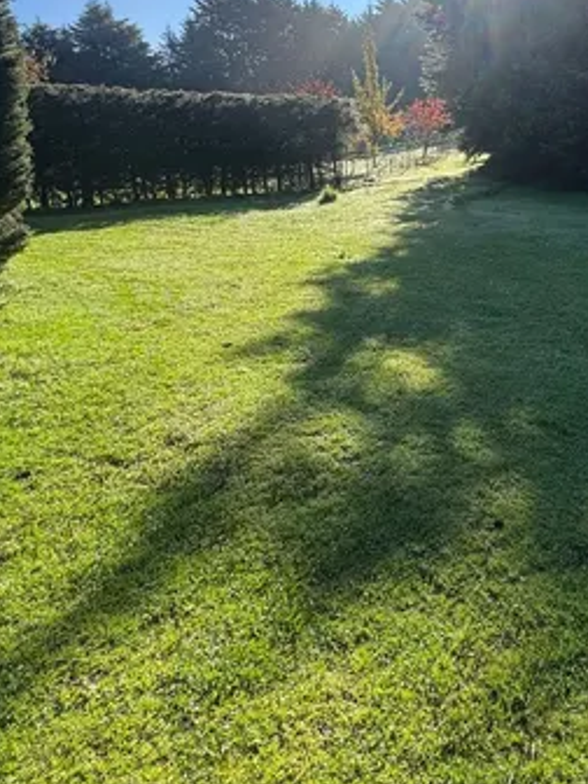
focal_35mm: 25
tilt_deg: -6.3
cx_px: 429
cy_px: 238
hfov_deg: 52.8
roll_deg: +3.1
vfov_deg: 66.8
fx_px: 566
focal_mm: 2.22
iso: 40
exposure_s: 1/533
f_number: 2.2
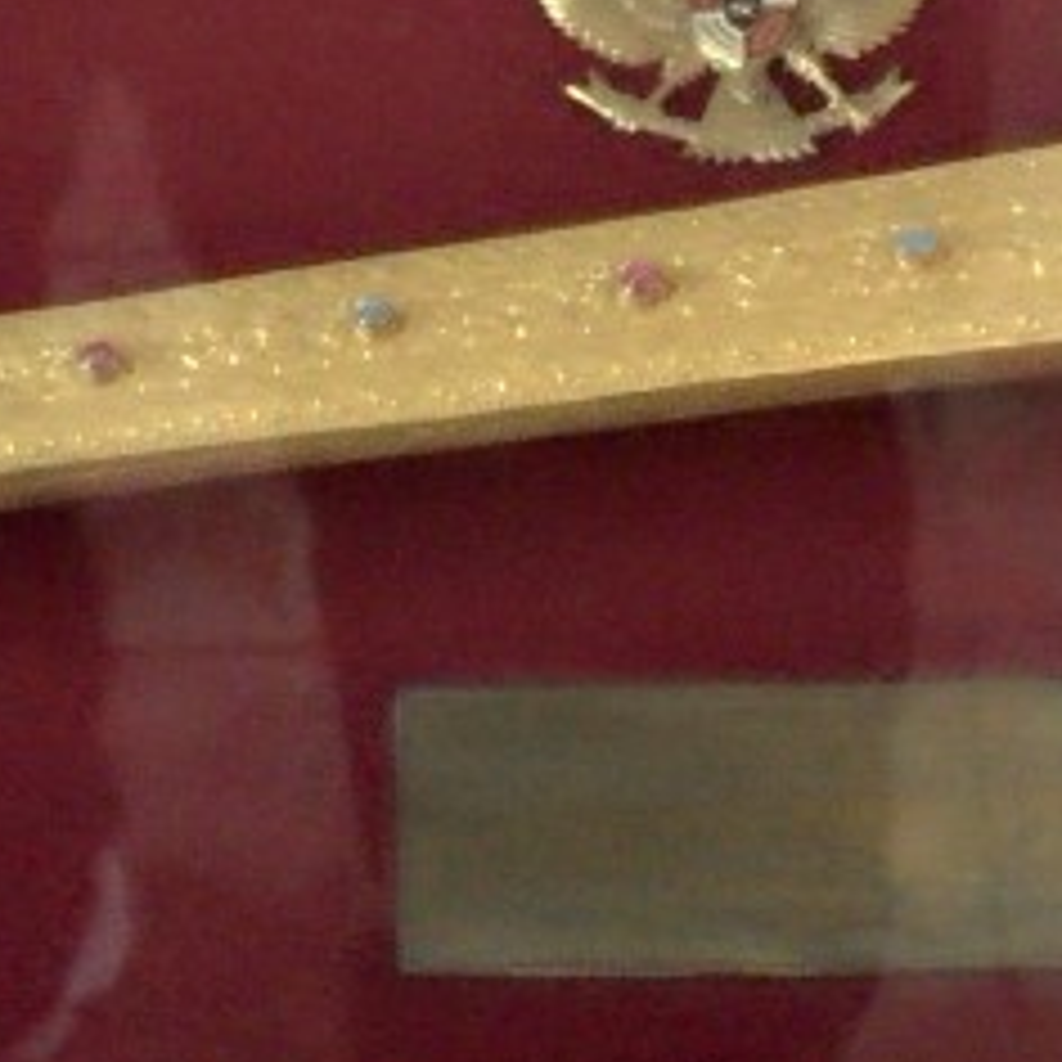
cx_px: 504
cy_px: 189
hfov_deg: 15.7
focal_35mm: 111
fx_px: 3853
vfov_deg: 15.6
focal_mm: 4.15
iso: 1000
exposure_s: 1/30
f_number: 2.2
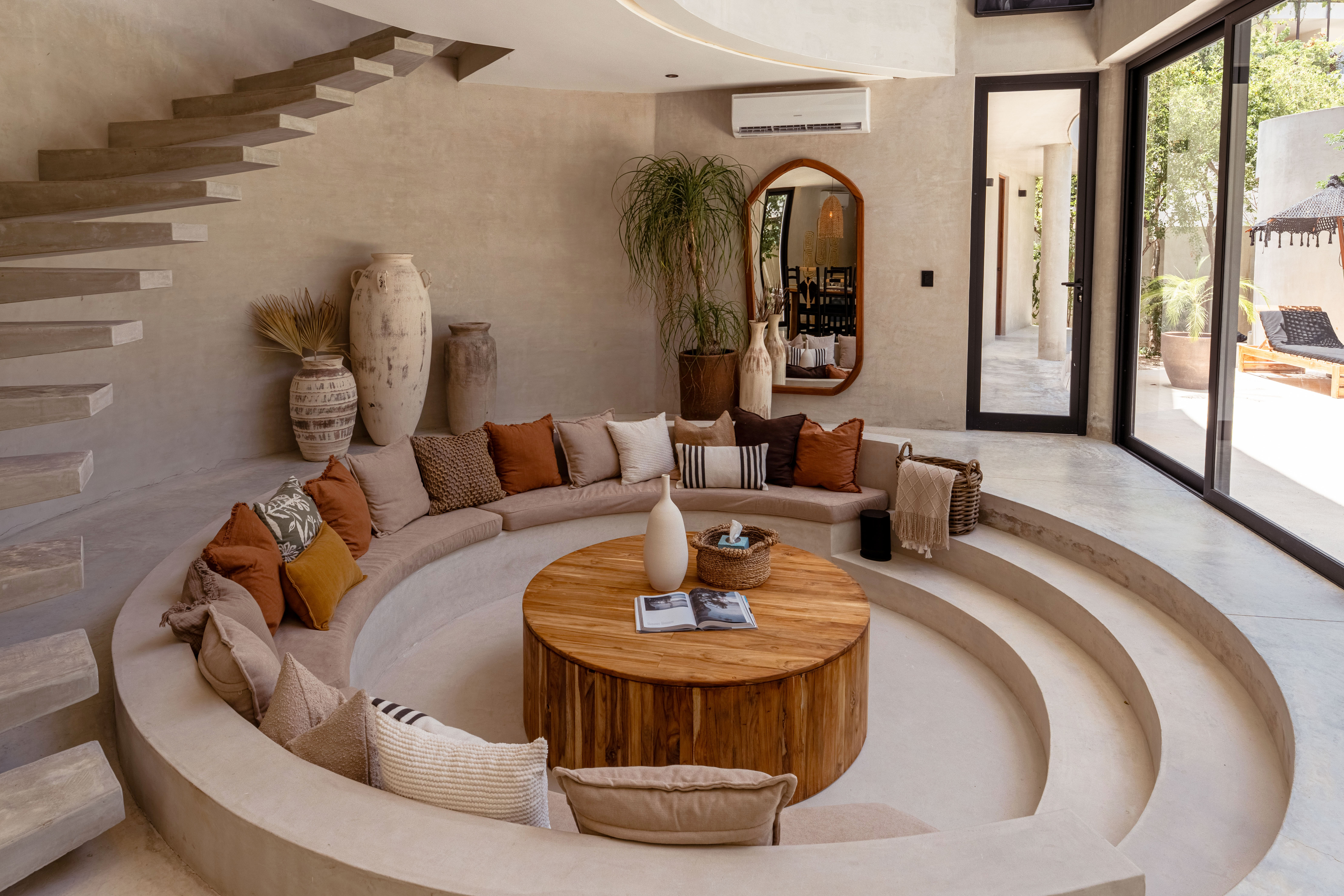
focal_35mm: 21
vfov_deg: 58.2
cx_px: 650
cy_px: 299
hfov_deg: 81.2
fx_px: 784
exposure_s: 1/2000
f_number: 8
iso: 400
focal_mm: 14
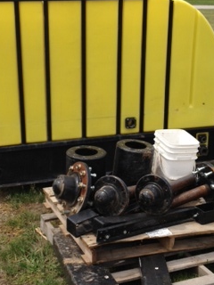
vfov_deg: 27.8
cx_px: 103
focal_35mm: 70
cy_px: 149
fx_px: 577
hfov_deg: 21.0
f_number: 2.4
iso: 64
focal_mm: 4.28
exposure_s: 1/1381
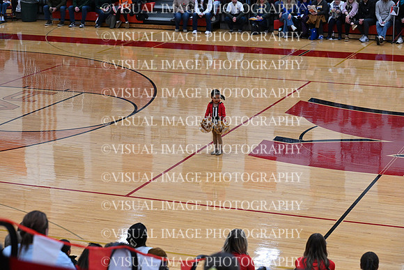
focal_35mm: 94
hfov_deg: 21.7
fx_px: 1055
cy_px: 135
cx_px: 202
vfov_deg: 14.6
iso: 4000
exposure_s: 1/400
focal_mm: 94
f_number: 4
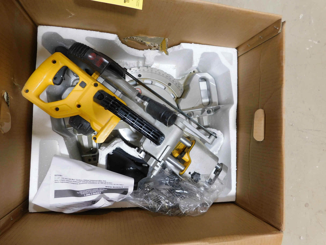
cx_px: 163
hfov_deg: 73.9
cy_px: 122
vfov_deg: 58.9
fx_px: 217
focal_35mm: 23
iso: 140
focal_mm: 4
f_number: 3
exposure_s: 1/30
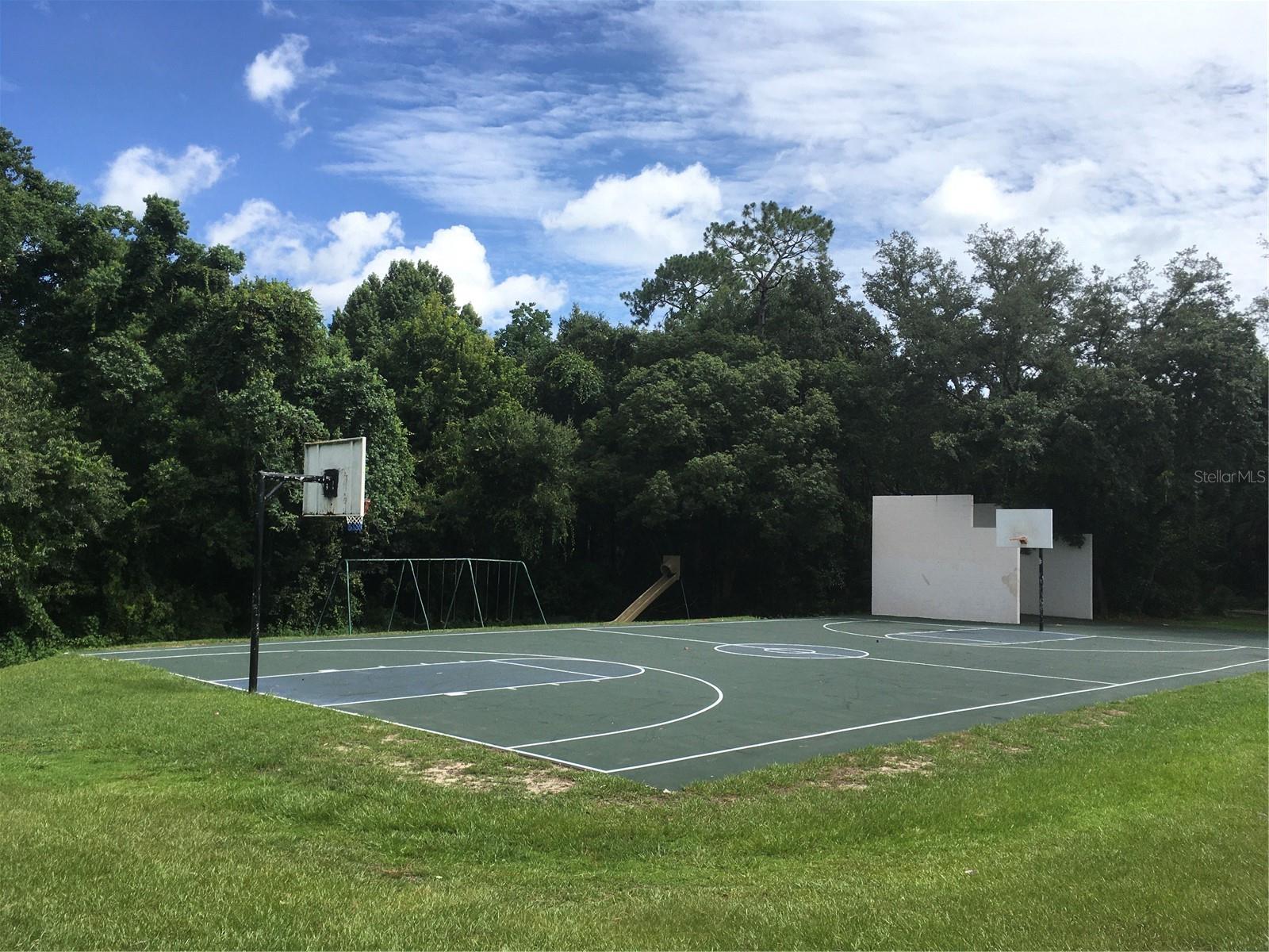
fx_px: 1063
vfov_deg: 48.2
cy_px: 476
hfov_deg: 61.7
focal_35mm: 29
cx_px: 634
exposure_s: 1/2024
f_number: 2.2
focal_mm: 4.15
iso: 25
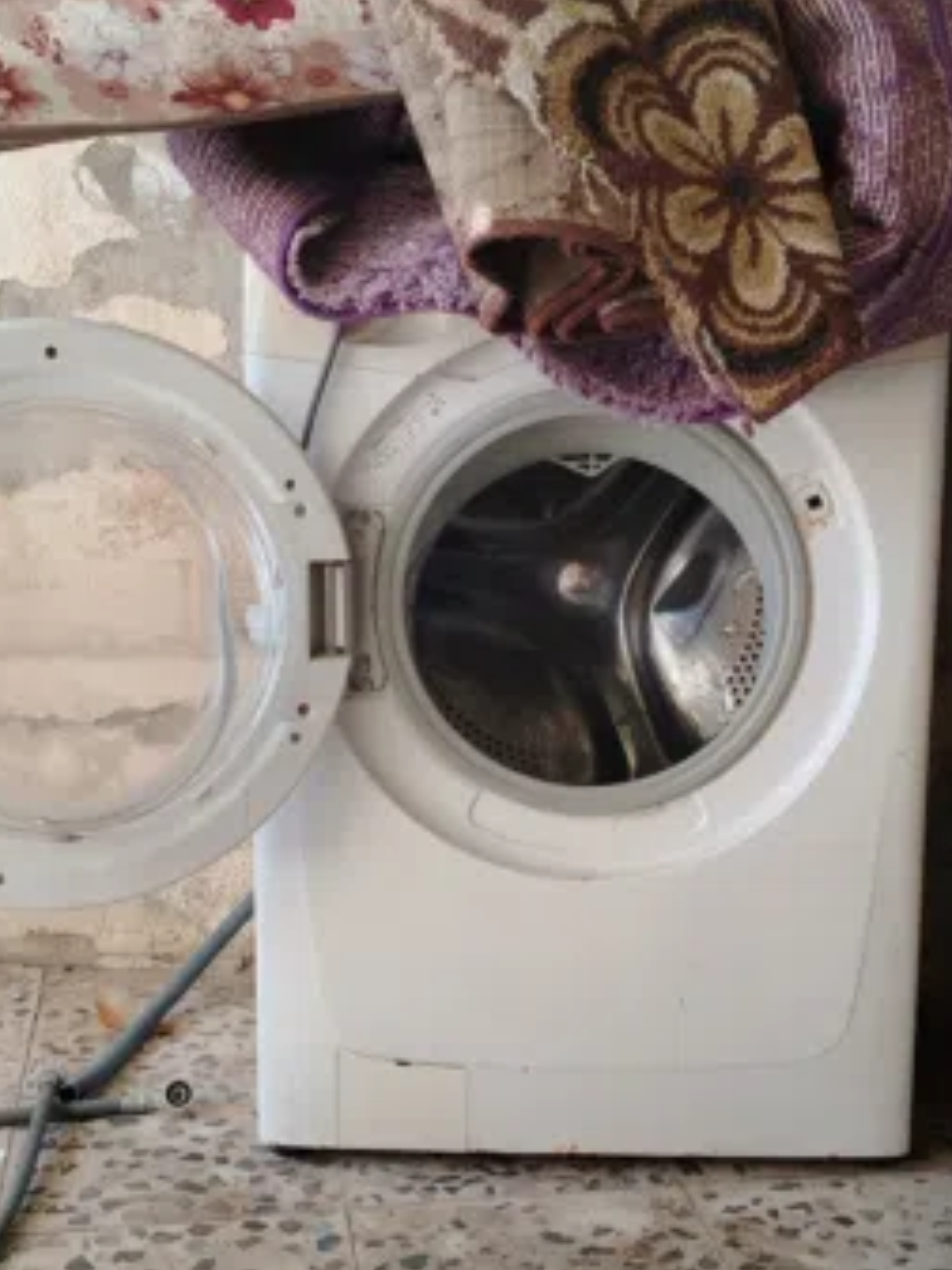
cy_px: 680
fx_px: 1833
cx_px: 484
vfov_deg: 38.2
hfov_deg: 29.1
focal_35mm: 50
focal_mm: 5.25
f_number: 1.75
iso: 269
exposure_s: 1/100
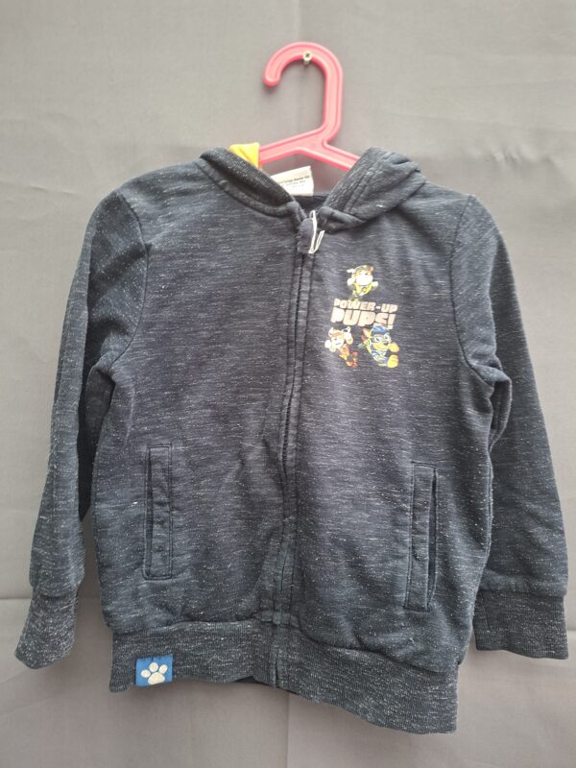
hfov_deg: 58.9
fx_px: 510
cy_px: 384
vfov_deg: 73.9
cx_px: 288
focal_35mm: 23
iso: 125
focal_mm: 5.54
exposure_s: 1/30
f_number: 1.8
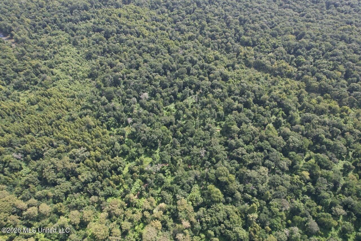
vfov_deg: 57.2
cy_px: 120
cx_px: 180
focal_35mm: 22
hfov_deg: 78.6
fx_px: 221
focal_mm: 8.4
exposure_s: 1/500
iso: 100
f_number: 2.8
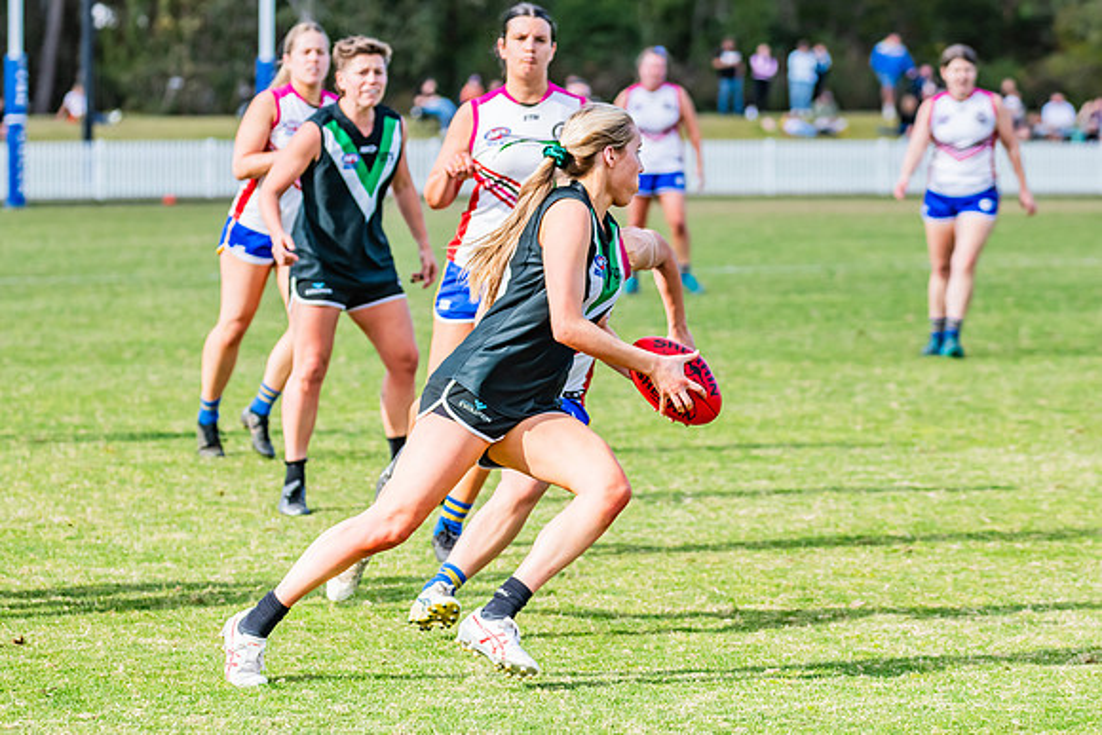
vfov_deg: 6.8
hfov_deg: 10.2
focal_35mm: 202
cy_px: 406
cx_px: 556
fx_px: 6180
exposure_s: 1/1600
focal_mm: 170
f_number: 5.6
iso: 800
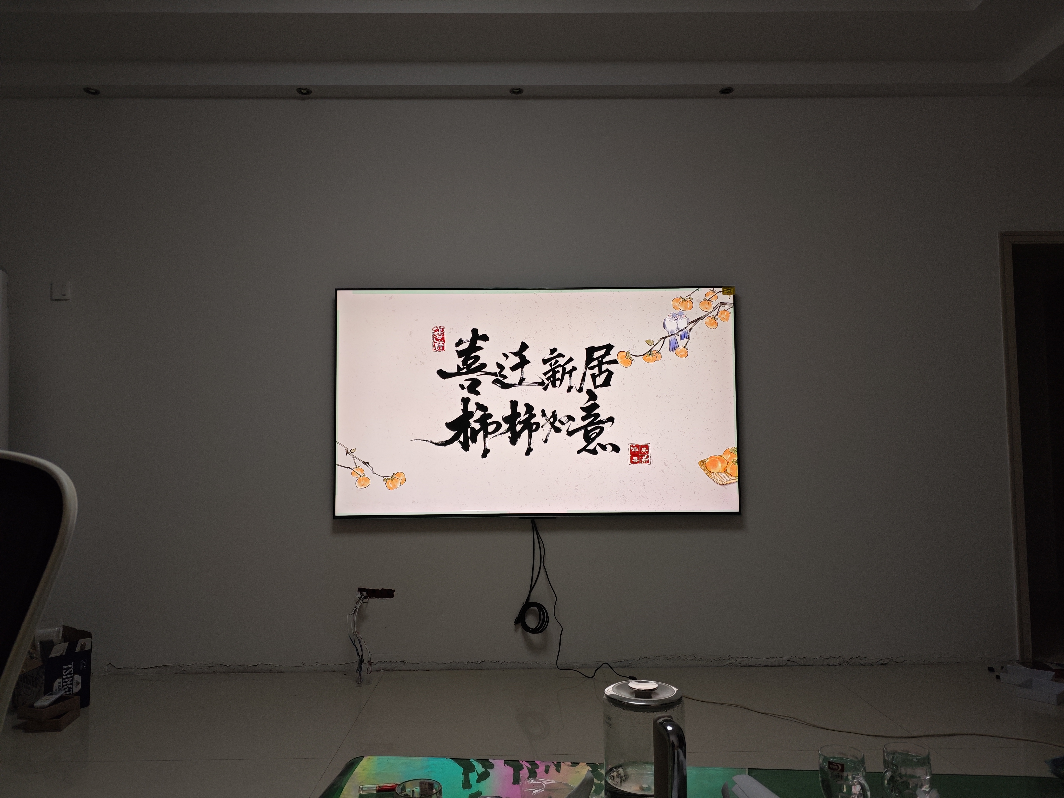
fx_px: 738
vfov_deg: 56.8
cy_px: 399
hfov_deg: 71.6
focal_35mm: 24
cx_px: 532
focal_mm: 5.84
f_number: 1.6
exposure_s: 1/100
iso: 100
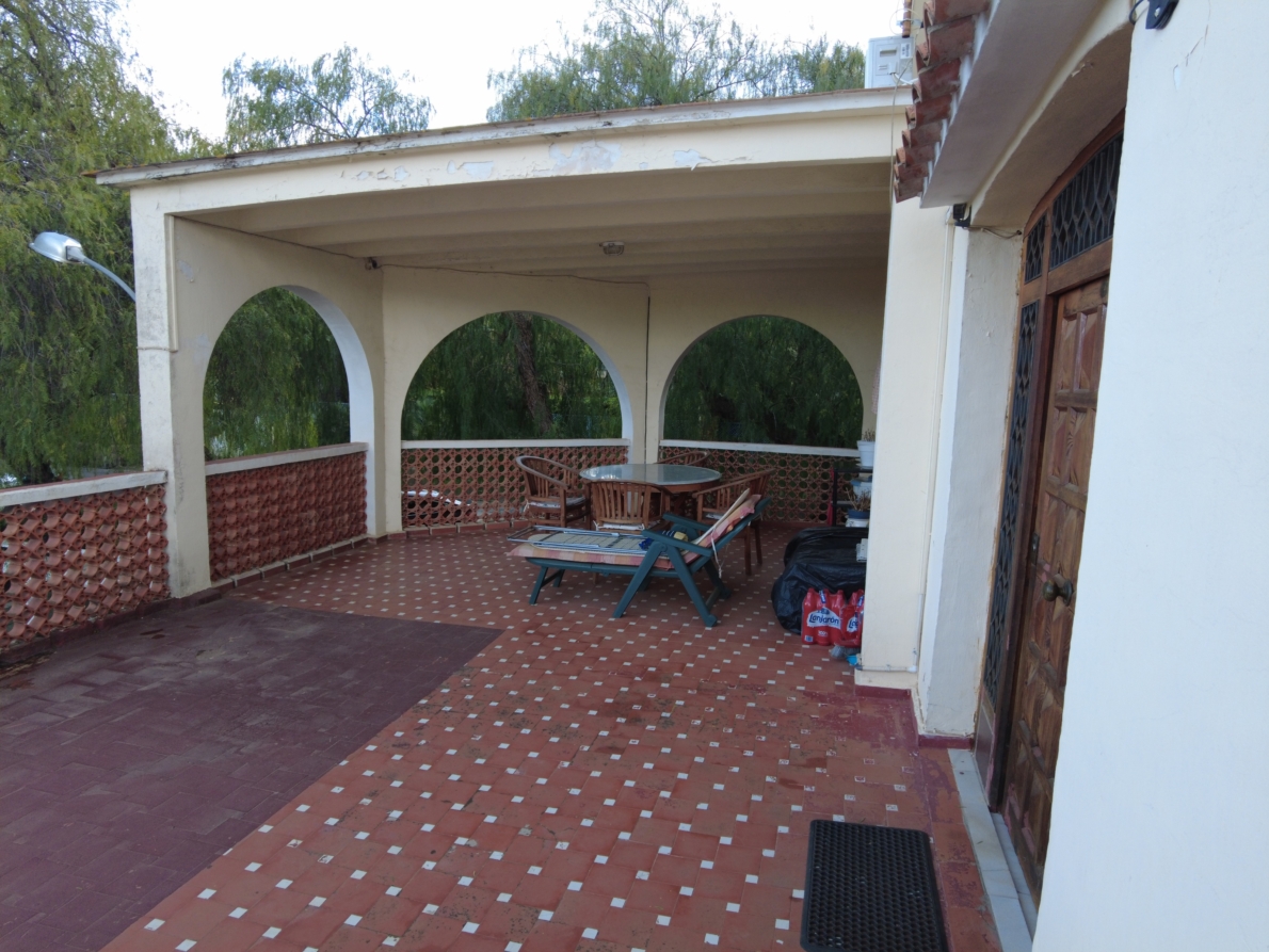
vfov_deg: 66.0
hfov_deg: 81.7
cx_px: 634
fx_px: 733
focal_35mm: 20
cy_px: 476
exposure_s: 1/40
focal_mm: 4.4
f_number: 1.8
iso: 100
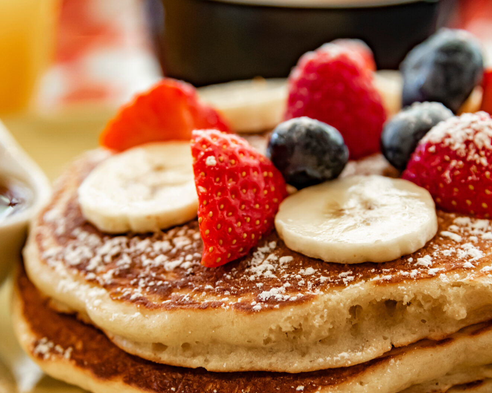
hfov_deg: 12.4
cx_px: 266
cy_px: 202
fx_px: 2271
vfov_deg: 9.9
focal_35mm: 156
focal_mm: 100
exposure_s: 1/160
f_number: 5.3
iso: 800
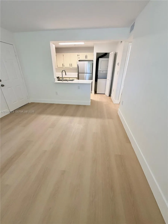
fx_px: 91
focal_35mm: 14
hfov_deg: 85.7
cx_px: 84
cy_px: 112
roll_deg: +0.1
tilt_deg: -26.0
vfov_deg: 102.1
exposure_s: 1/110
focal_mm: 2.22
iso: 320
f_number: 2.2
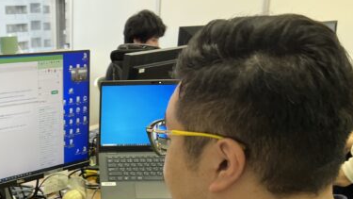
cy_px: 223
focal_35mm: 58
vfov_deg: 19.8
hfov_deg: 34.1
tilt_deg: -20.6
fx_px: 543
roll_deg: +1.7
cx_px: 37
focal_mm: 5.7
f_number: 1.5
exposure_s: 1/100
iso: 80
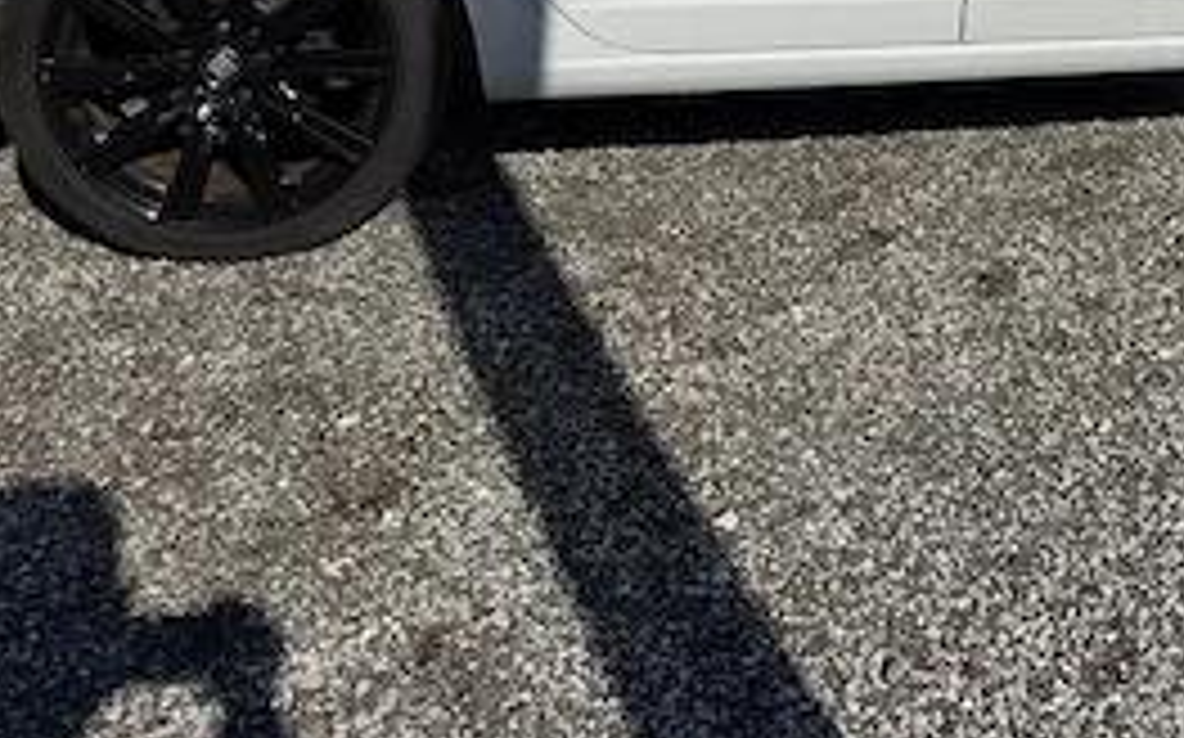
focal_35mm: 58
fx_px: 1870
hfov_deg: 34.3
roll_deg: +1.7
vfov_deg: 20.9
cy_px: -135
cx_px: 900
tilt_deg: -13.5
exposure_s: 1/11905
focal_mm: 6.76
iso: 80
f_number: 1.78
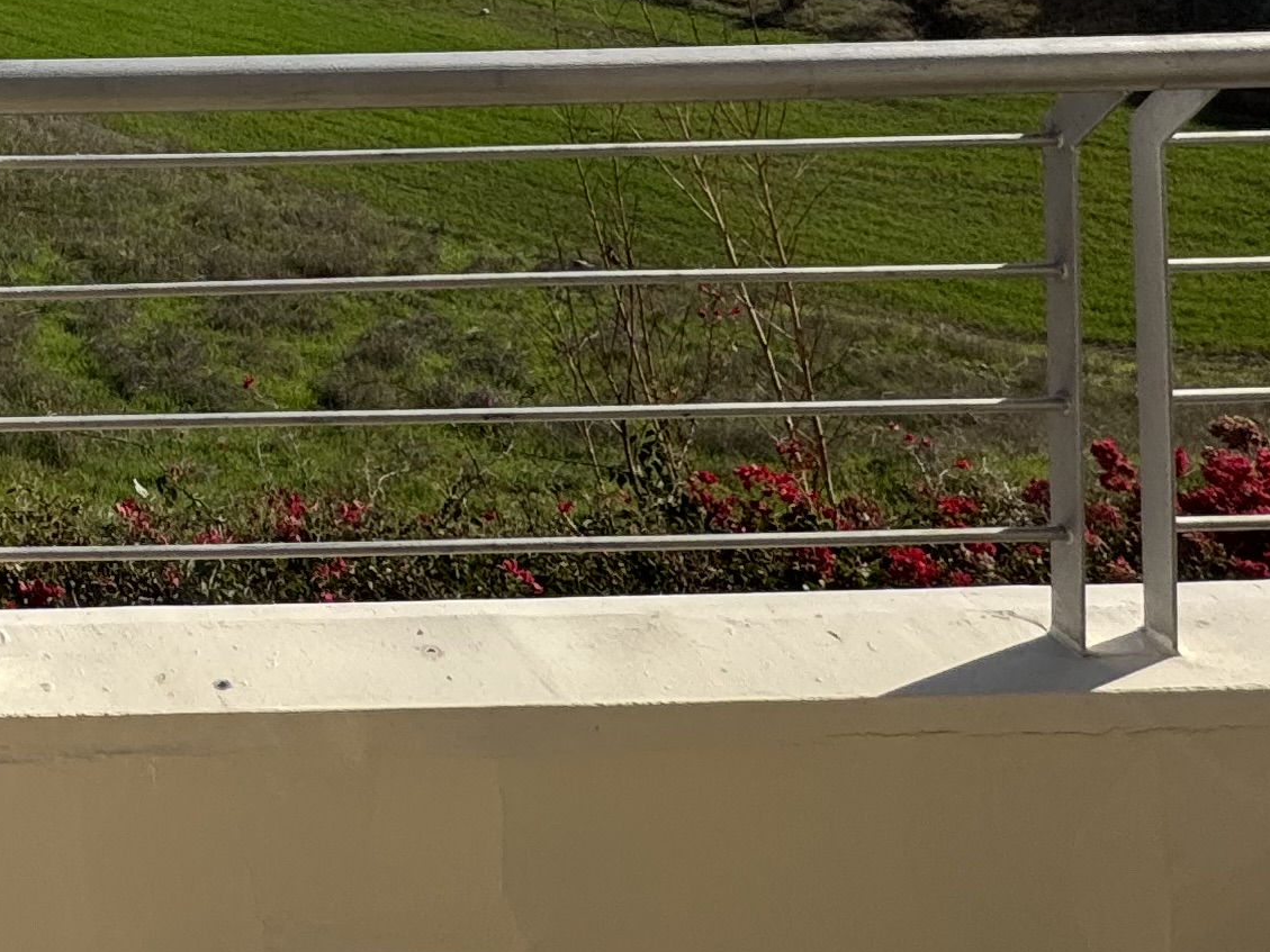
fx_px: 1835
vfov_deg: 23.6
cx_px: -204
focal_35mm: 50
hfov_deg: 32.4
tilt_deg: -0.8
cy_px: -455
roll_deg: +0.5
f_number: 2.2
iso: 50
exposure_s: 1/1449
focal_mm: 2.22
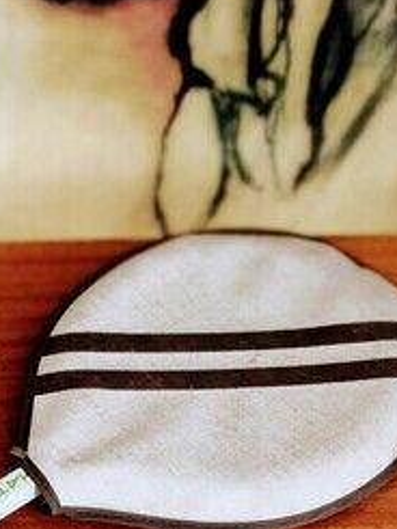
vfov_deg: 21.5
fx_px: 1344
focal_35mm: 88
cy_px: 527
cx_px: -119
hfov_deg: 15.9
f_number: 4
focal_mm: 3.95
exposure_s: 1/50
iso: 80
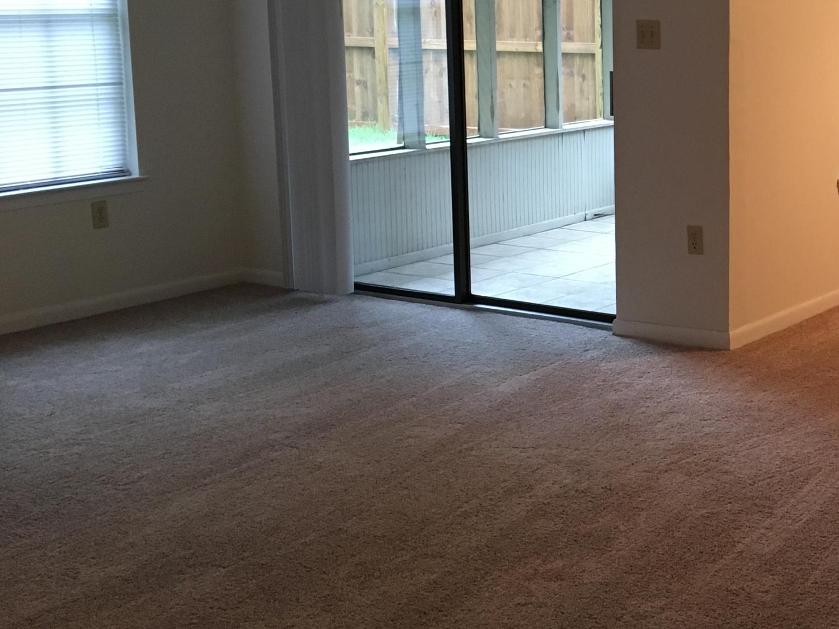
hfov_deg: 31.0
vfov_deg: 25.1
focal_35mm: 58
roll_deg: -0.7
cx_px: 826
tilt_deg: -9.7
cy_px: 192
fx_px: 1406
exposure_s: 1/30
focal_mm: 4.15
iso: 125
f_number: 2.2
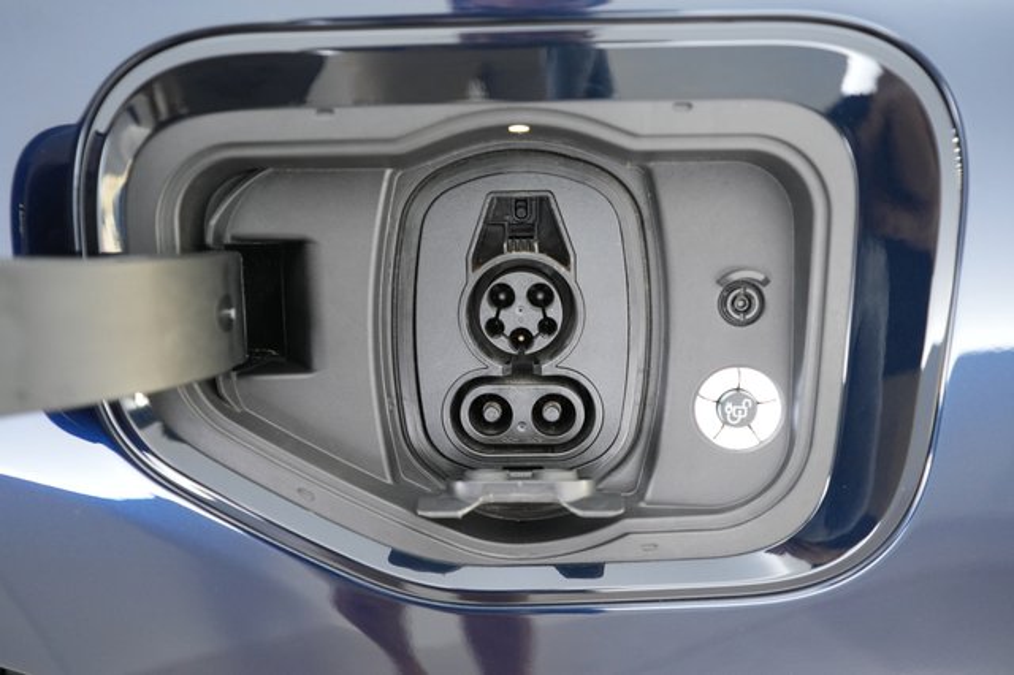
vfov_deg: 49.5
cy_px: 338
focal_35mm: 26
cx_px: 507
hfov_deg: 69.4
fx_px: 732
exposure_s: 1/30
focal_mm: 26
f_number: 2.8
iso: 2500
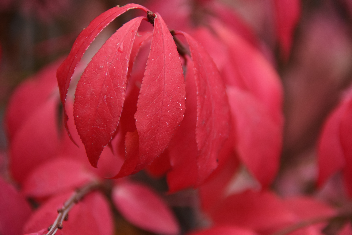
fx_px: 3226
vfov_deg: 4.2
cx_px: 176
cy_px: 118
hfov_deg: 6.2
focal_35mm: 330
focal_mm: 220
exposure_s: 1/200
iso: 720
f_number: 5.6
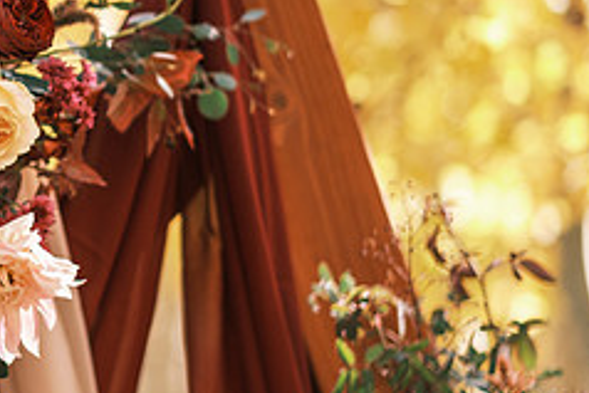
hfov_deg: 9.9
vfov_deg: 6.7
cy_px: 177
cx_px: -121
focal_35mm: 205
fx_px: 3356
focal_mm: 56
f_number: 1.2
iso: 400
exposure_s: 1/2000
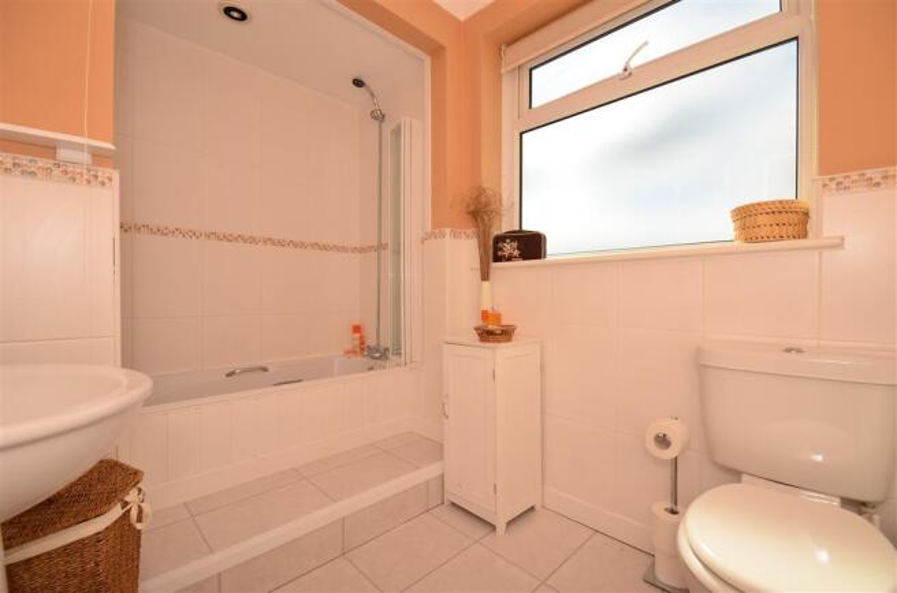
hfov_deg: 100.5
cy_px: 296
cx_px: 448
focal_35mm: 15
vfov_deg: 77.0
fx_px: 373
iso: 200
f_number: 11
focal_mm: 10
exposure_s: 1/200
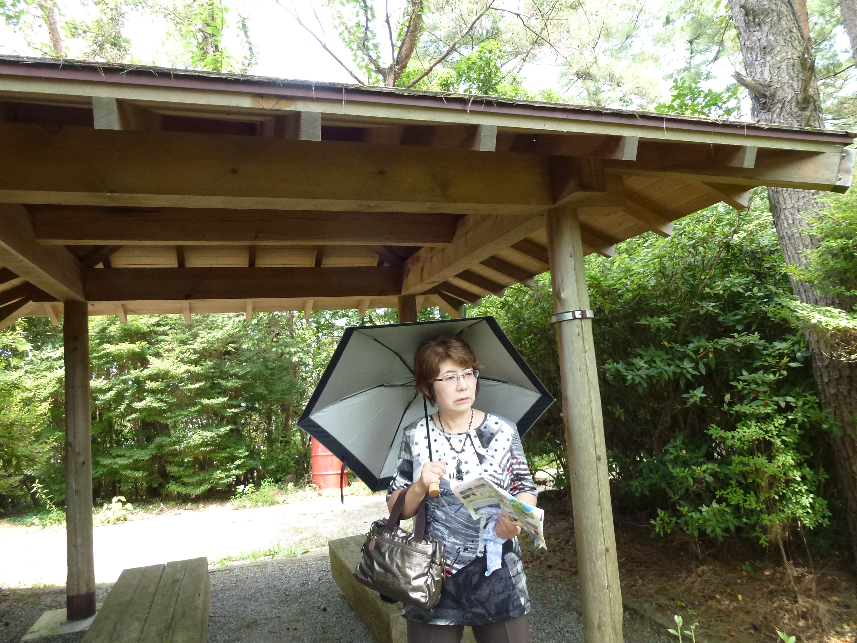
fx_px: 594
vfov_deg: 56.8
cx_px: 428
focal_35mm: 24
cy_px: 322
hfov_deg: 71.6
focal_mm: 4.3
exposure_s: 1/125
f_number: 3.3
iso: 250
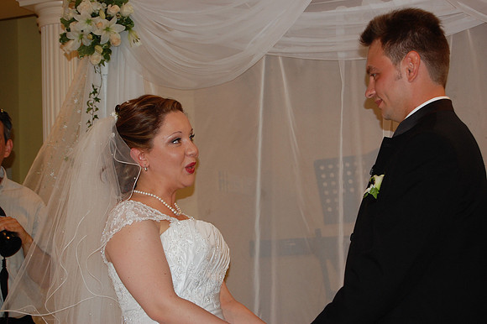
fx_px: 1115
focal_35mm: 82
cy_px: 162
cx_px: 244
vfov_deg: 16.5
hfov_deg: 24.6
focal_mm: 55
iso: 400
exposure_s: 1/60
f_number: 5.6
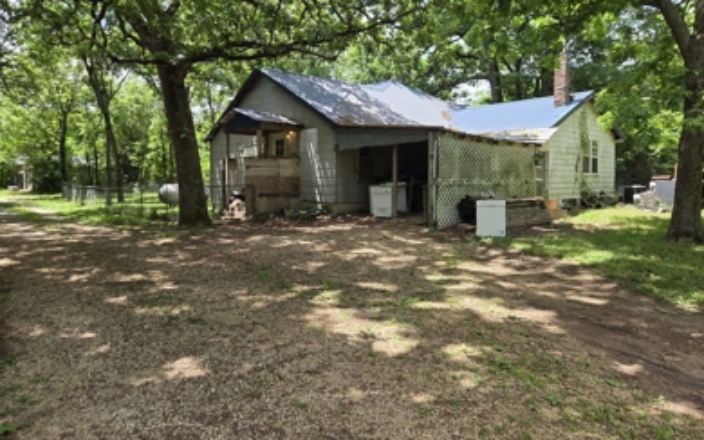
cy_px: 193
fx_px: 480
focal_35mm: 25
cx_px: 359
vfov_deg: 49.2
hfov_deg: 72.5
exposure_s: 1/1269
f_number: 1.8
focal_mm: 5.4
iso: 80
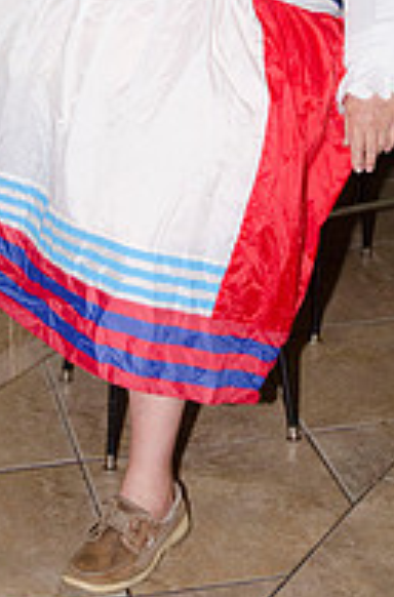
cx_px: 169
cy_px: 3
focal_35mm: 94
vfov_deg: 21.0
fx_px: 1554
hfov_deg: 14.4
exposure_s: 1/60
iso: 800
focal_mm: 27
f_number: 4
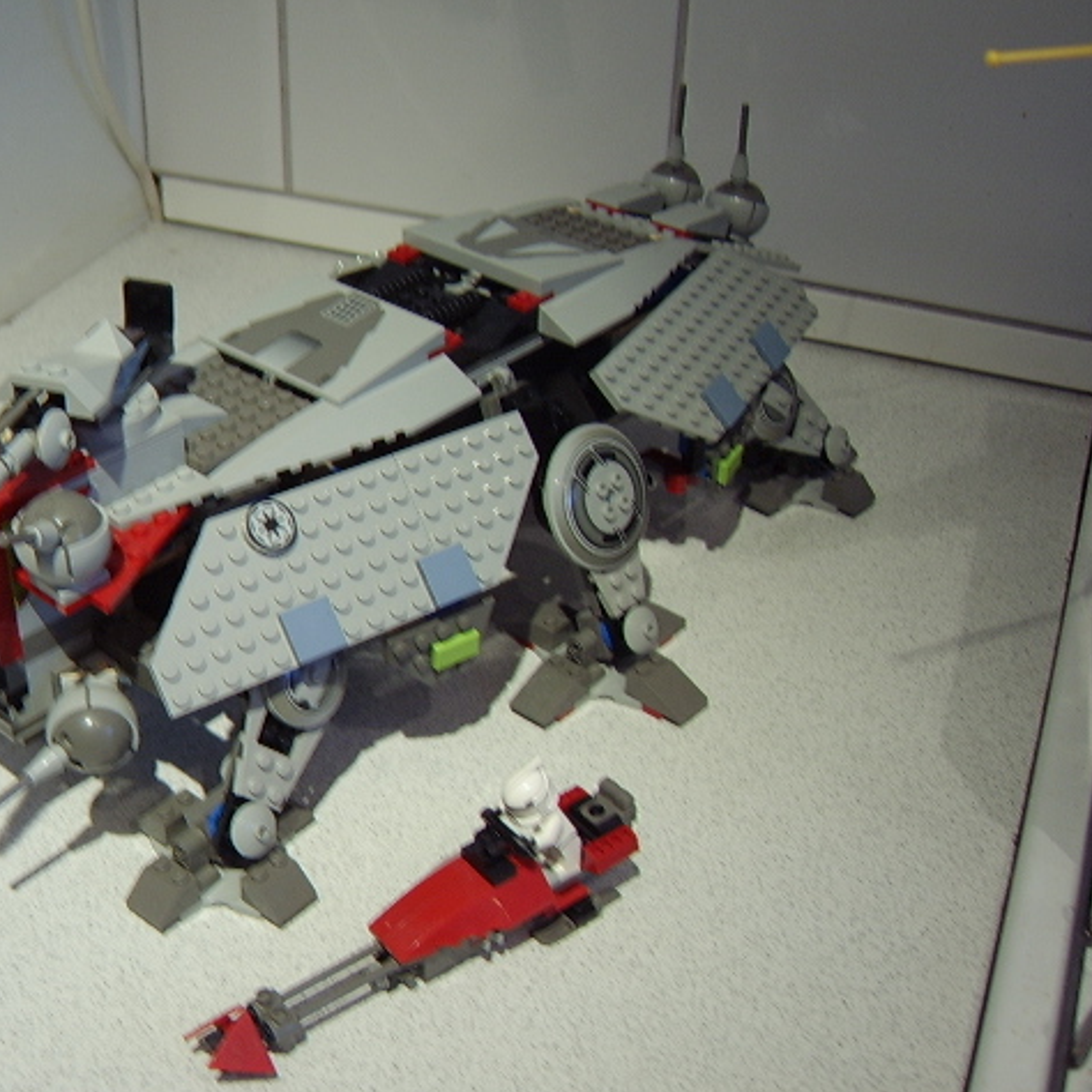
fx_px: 1321
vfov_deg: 44.9
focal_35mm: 37
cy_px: 548
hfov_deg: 44.3
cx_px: 366
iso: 100
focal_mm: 8.13
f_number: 2.7
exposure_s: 1/13
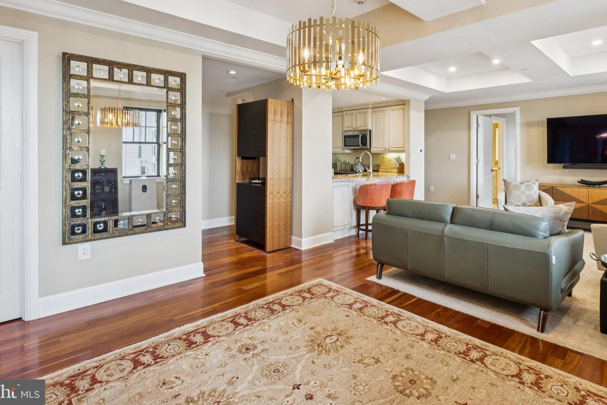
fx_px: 320
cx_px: 346
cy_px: 150
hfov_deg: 86.4
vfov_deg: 63.6
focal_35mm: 19
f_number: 8
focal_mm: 10
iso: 250
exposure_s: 1/10
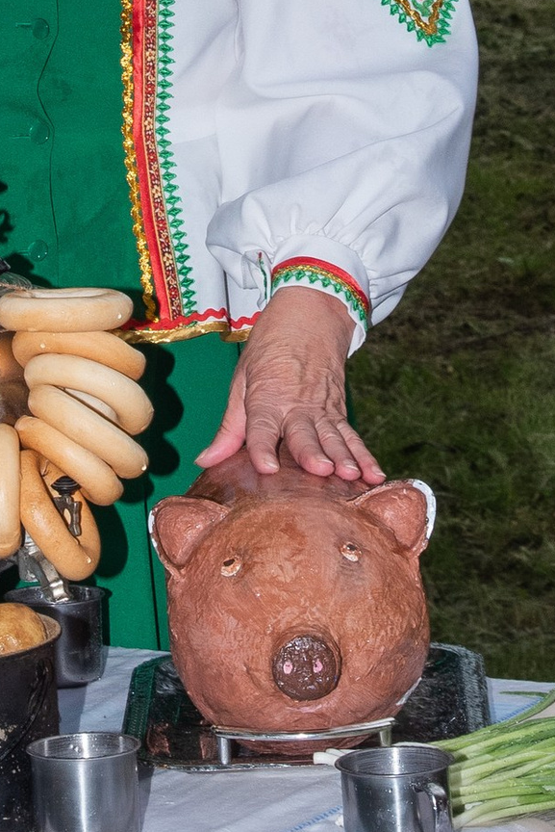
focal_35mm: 222
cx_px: 126
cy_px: -176
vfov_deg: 9.1
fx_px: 5127
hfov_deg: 6.2
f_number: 10
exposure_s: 1/160
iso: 640
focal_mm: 50
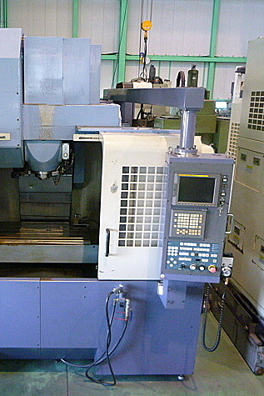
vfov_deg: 54.4
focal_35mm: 35
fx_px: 385
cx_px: 57
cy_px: 199
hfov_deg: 36.7
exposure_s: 1/8
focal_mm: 4.5
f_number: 2.8
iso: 400
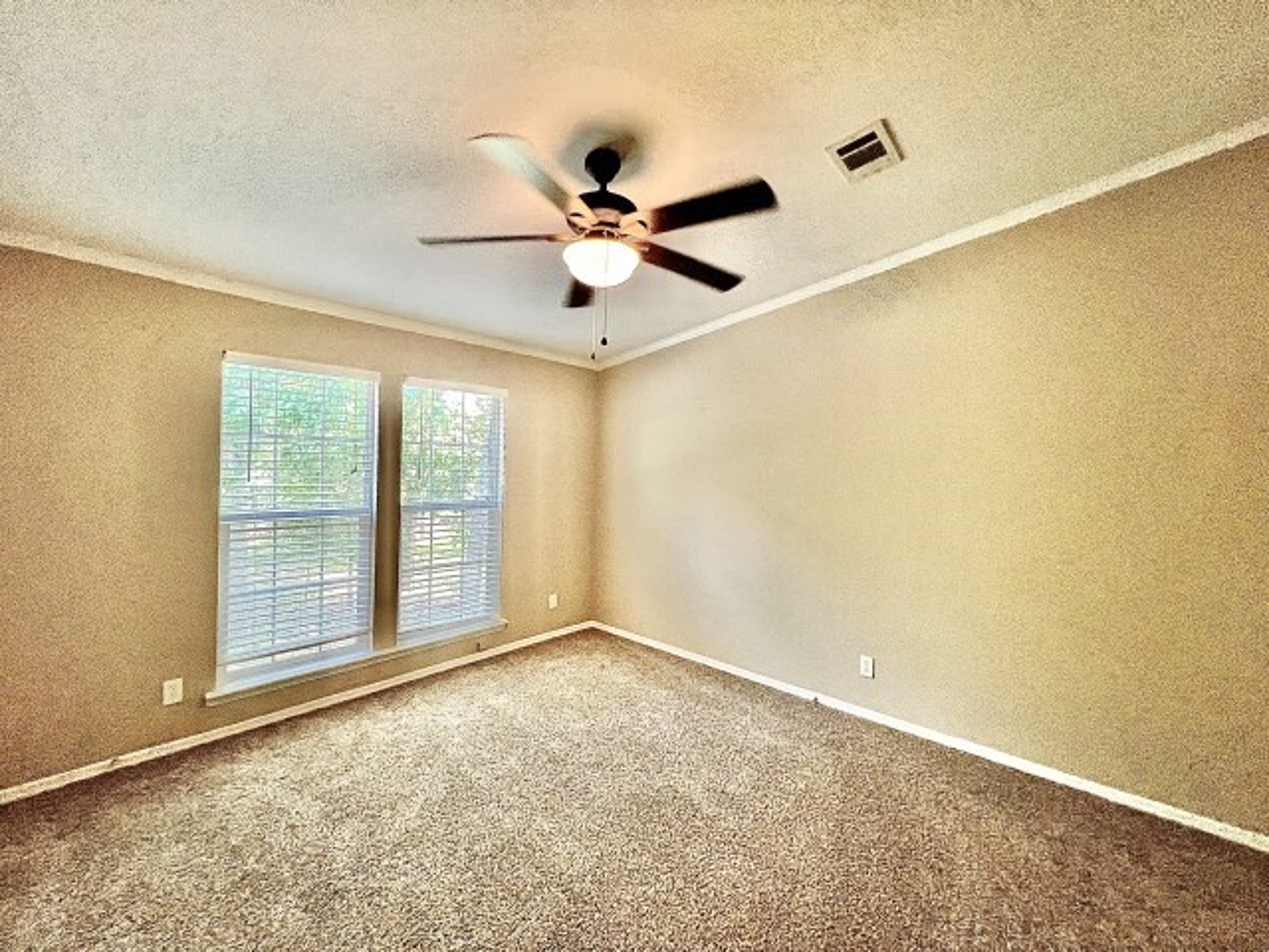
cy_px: 476
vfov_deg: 89.9
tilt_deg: -0.9
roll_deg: -1.5
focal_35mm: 13
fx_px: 477
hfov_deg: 106.2
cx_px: 634
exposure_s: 1/60
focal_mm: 1.57
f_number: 1.8
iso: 400
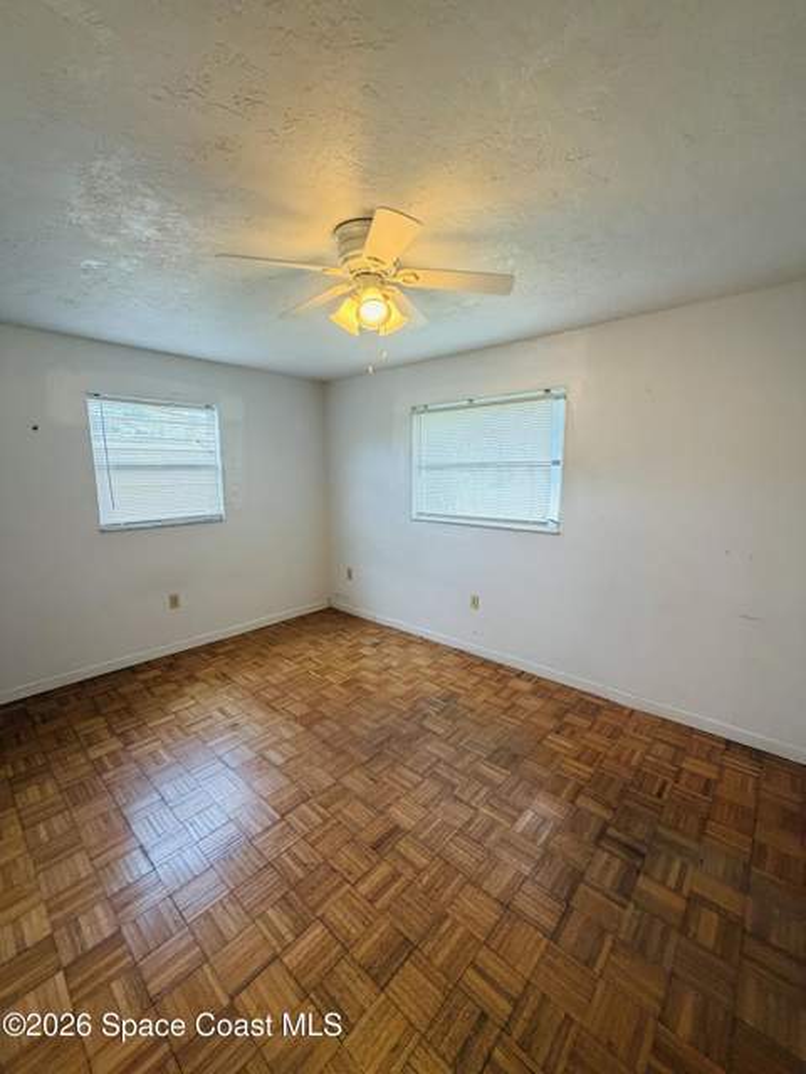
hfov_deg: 85.7
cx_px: 403
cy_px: 537
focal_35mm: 14
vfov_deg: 102.1
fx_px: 435
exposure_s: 1/120
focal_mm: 2.22
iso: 320
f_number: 2.2
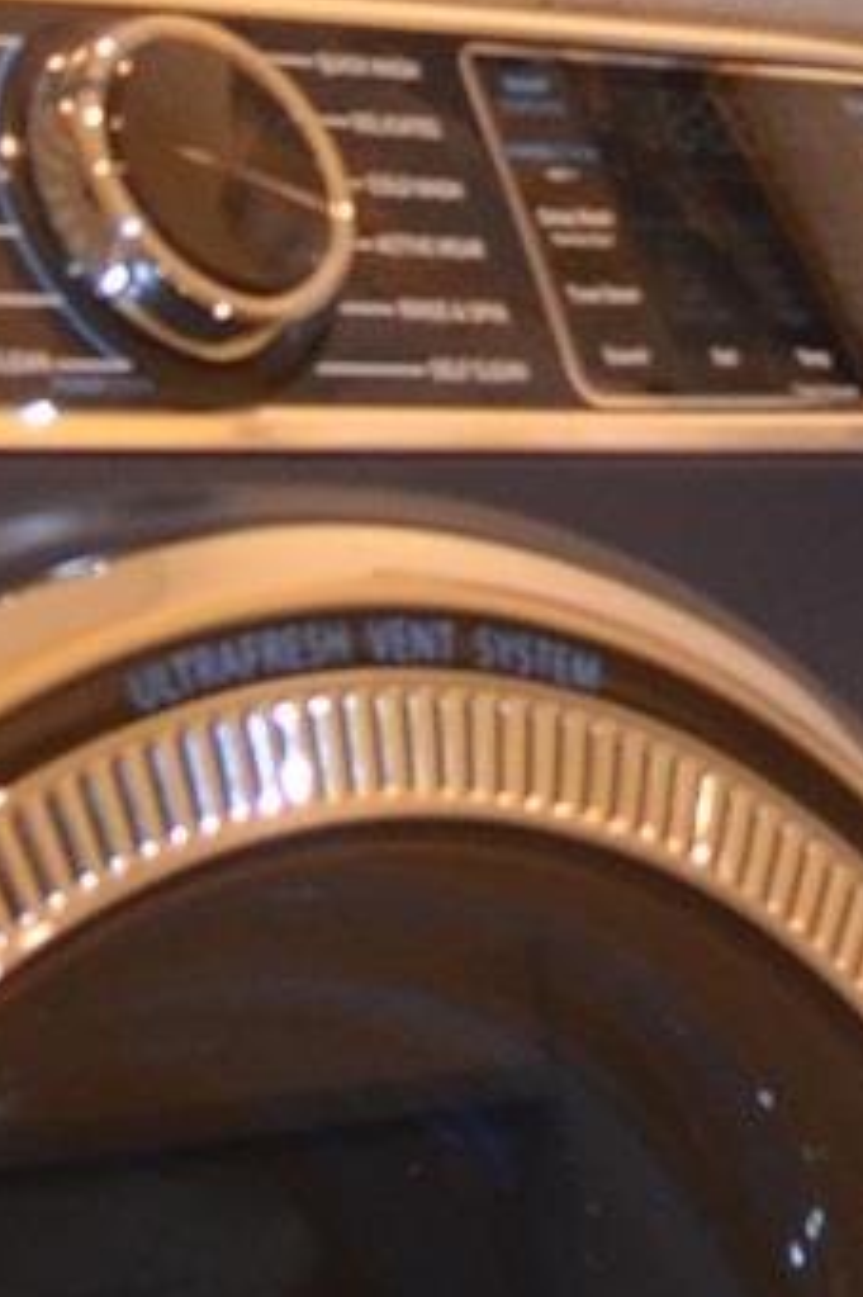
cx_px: 1601
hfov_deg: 7.3
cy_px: -517
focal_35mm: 182
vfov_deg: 11.0
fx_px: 6551
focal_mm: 18
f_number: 3.5
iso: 800
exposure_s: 1/60
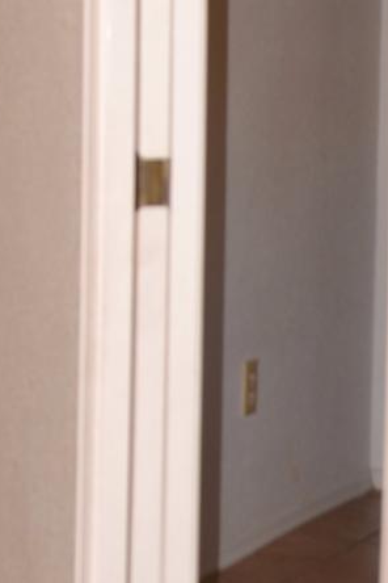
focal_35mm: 135
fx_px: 2182
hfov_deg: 9.6
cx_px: -320
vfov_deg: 14.7
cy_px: -117
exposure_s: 1/100
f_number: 3.5
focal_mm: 20
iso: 100
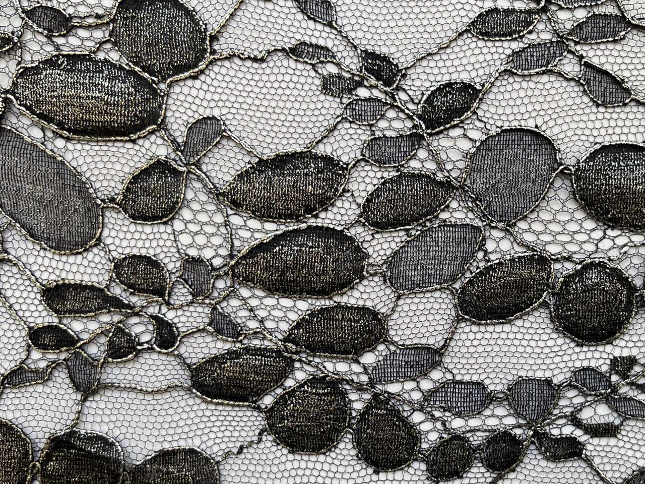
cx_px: 434
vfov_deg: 36.6
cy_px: 298
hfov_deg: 47.0
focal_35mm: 39
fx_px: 727
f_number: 1.6
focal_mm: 5.1
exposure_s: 1/120
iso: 50
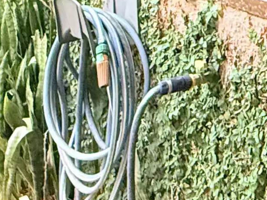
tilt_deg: -0.7
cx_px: 435
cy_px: -163
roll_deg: +0.5
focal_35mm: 91
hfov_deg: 18.3
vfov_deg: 14.3
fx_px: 702
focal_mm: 2.22
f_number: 2.2
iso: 320
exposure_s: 1/99
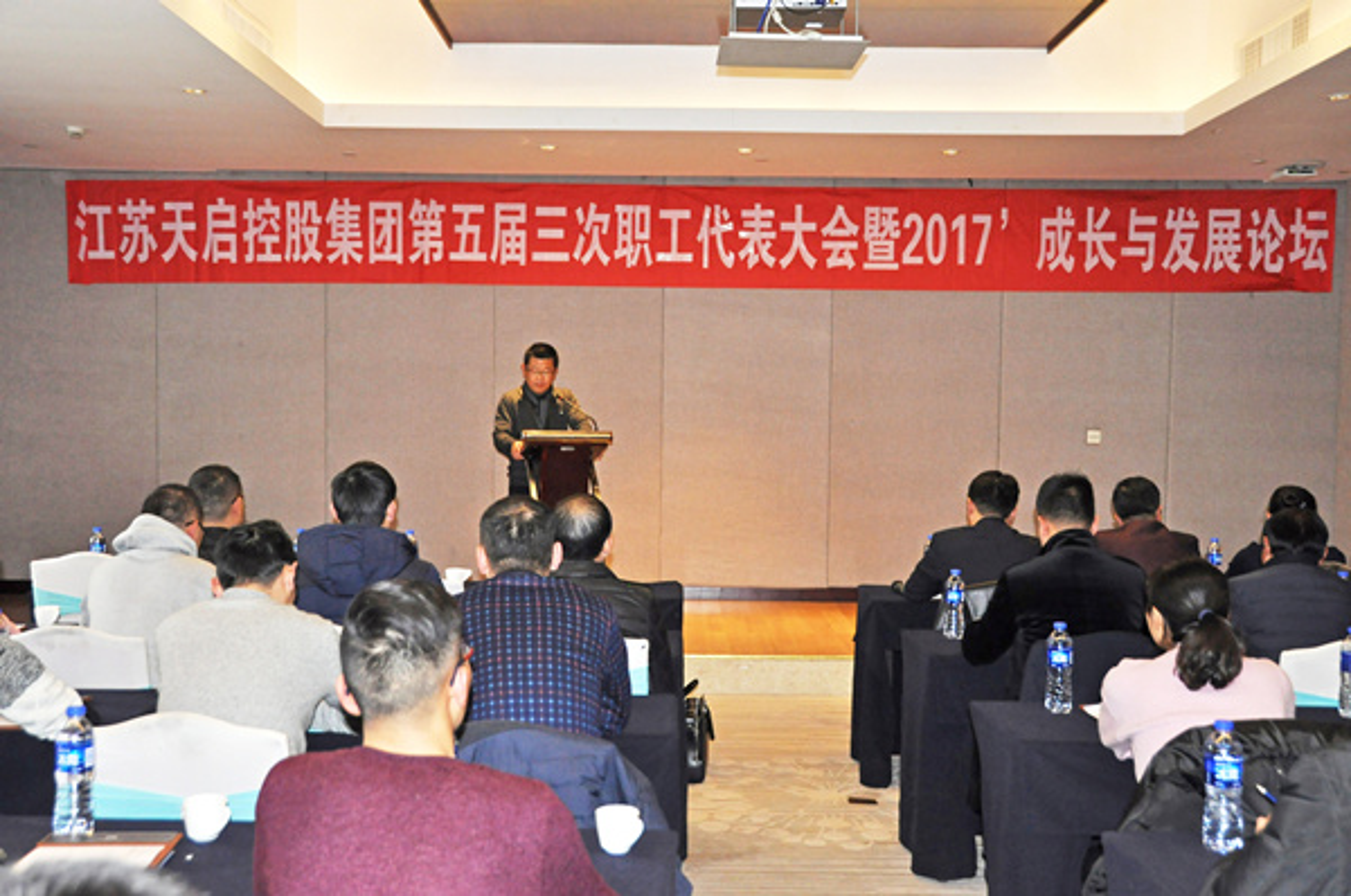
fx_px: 1461
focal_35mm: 39
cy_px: 448
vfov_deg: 34.1
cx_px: 676
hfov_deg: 49.6
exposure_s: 1/60
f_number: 4
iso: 800
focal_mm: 26
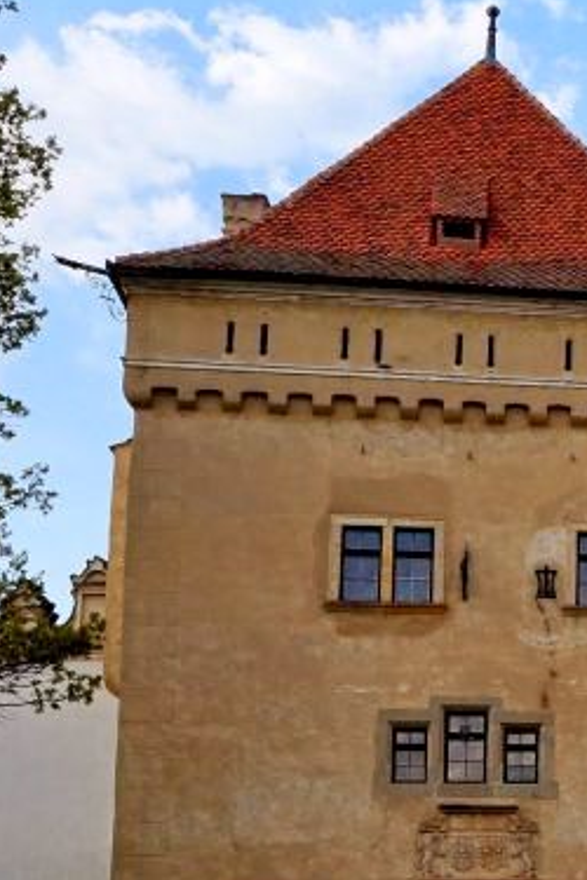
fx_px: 1761
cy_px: 636
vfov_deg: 27.8
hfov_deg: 16.6
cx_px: 974
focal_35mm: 72
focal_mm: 20
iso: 200
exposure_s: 1/200
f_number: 13
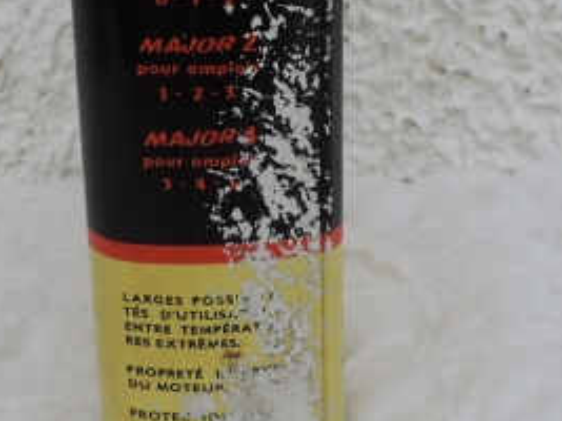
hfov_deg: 35.5
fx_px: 876
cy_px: 44
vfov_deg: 26.2
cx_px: 248
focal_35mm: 54
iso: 80
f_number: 3
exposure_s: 1/500
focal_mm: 4.3
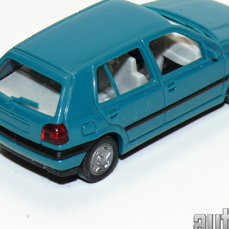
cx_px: 122
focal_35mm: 273
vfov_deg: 6.4
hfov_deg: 6.4
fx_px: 2043
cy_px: 64
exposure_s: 1/30
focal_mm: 17
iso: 100
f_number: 4
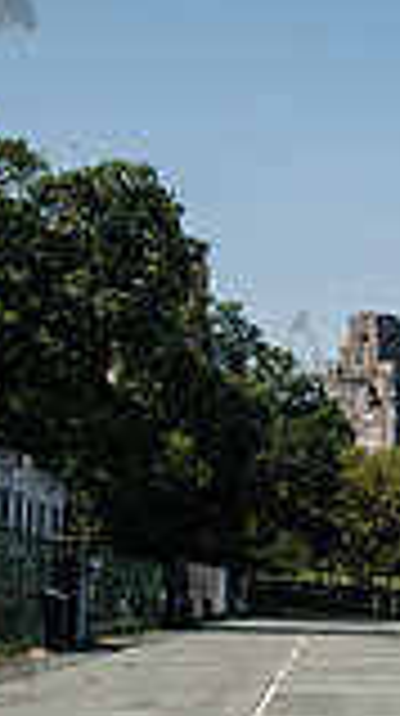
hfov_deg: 11.4
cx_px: 876
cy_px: 606
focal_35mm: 92
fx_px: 1741
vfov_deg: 22.8
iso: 160
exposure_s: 1/1600
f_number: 4.5
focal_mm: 24
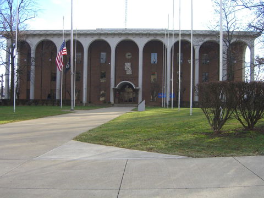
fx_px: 290
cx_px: 132
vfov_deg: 37.7
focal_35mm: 38
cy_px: 99
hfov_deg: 49.0
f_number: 2.8
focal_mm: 7.9
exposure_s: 1/800
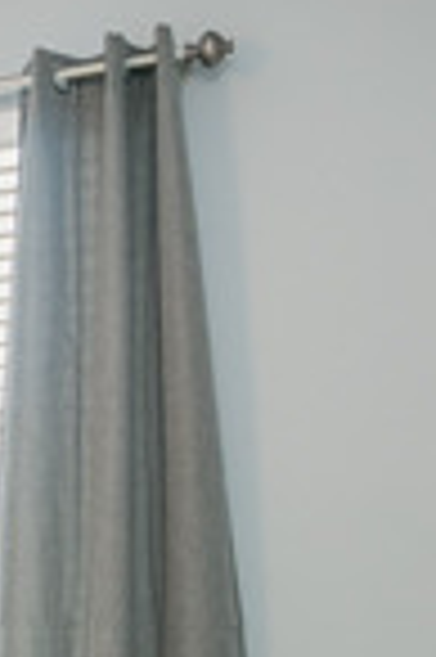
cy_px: 646
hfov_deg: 12.7
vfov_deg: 24.6
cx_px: -661
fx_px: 1438
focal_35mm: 79
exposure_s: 1/250
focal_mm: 12
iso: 200
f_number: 7.1
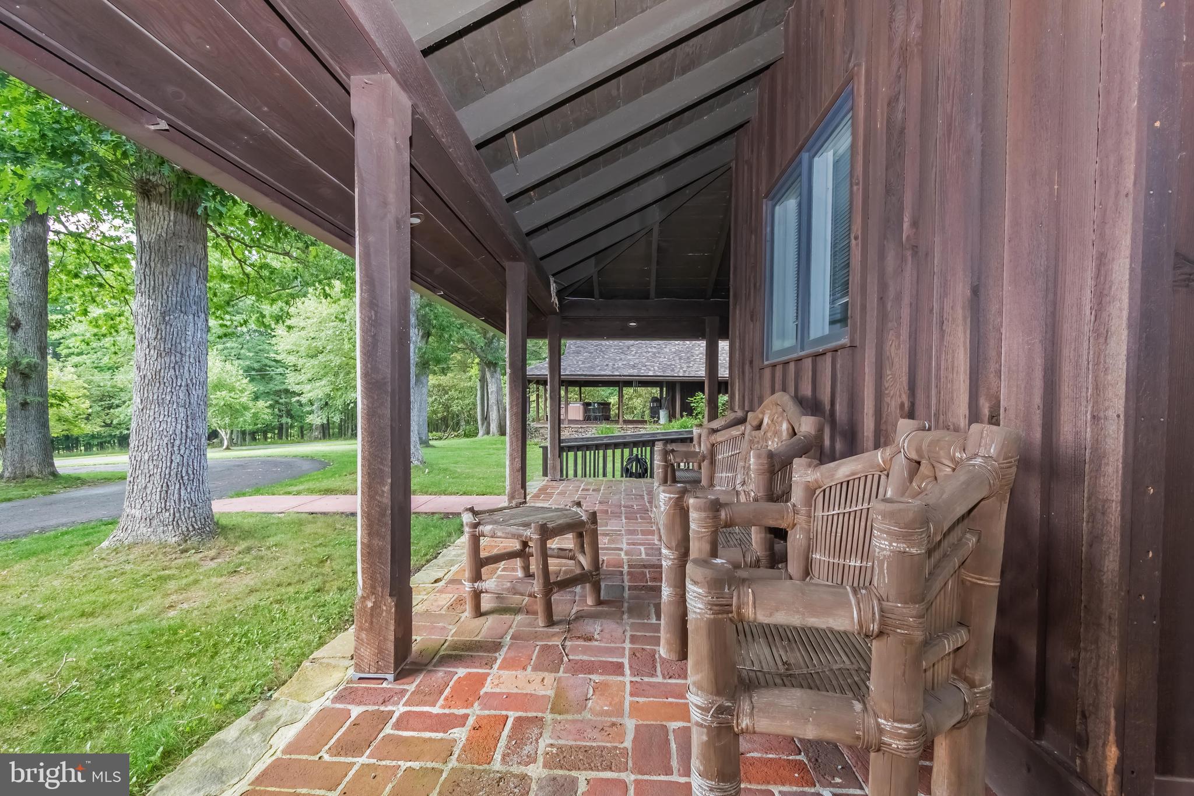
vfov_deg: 77.3
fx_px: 497
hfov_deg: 100.4
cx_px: 597
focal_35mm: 15
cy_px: 398
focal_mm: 10
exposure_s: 1/100
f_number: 5
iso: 1000
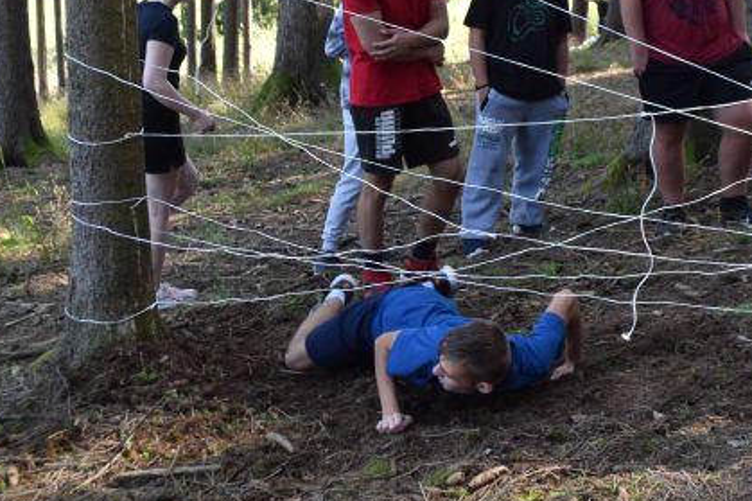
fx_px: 1315
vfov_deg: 21.2
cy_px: 84
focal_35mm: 63
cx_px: 520
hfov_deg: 31.6
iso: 400
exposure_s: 1/125
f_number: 5.6
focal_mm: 22
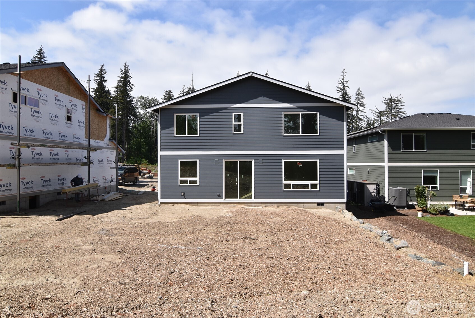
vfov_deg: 59.6
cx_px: 238
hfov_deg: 81.2
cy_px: 159
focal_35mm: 21
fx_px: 277
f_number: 11
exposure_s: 1/500
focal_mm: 14
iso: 400
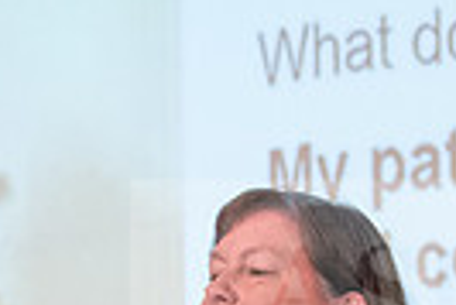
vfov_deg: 2.6
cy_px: 595
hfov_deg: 3.9
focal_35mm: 533
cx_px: 27
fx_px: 6759
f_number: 3.2
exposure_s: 1/200
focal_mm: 122
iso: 2500
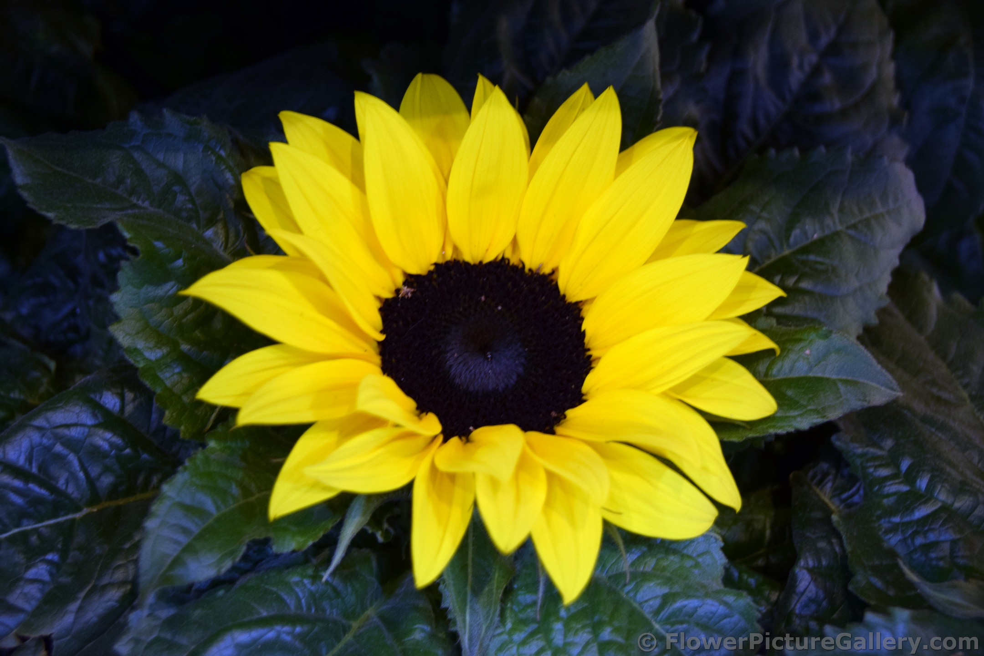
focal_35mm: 78
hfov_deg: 26.0
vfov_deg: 17.5
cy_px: 328
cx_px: 492
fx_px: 2132
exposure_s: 1/40
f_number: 4.8
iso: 640
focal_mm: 52
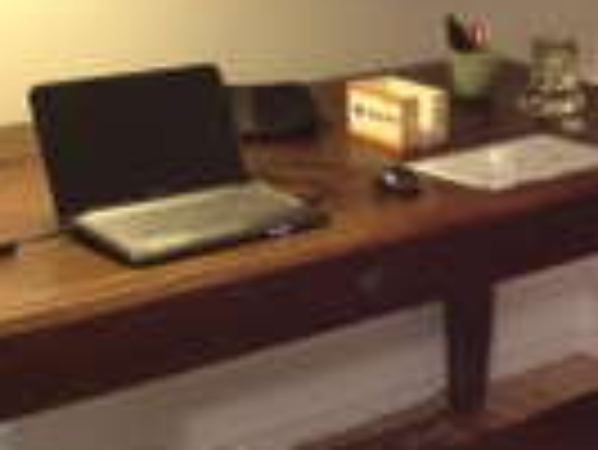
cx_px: 645
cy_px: 32
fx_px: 1695
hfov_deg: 19.2
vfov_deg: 14.9
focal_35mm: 98
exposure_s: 1/15
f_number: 2.4
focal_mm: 4.28
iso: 500
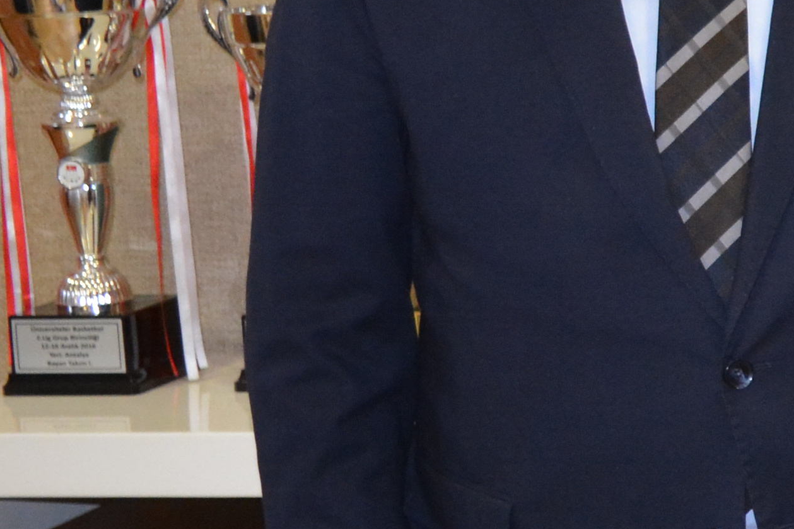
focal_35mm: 143
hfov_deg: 12.3
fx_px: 3153
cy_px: 208
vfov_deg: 9.6
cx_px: 1689
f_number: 3.5
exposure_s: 1/60
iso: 1400
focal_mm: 20
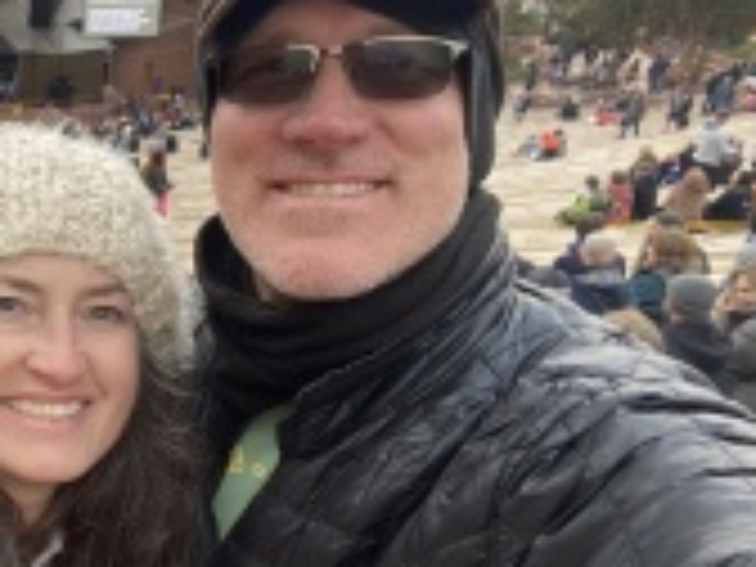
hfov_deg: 34.0
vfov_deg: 29.0
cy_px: 225
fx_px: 1092
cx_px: -40
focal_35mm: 50
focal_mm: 2.71
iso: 80
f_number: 2.2
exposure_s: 1/122
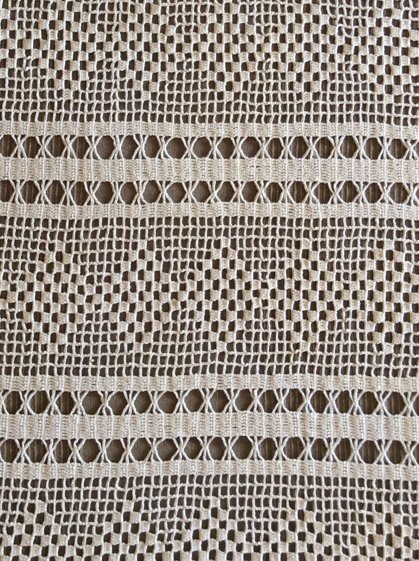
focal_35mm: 60
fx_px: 970
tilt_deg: -83.4
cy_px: 136
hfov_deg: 24.2
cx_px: 130
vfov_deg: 31.6
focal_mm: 3.3
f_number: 2.4
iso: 40
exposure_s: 1/33
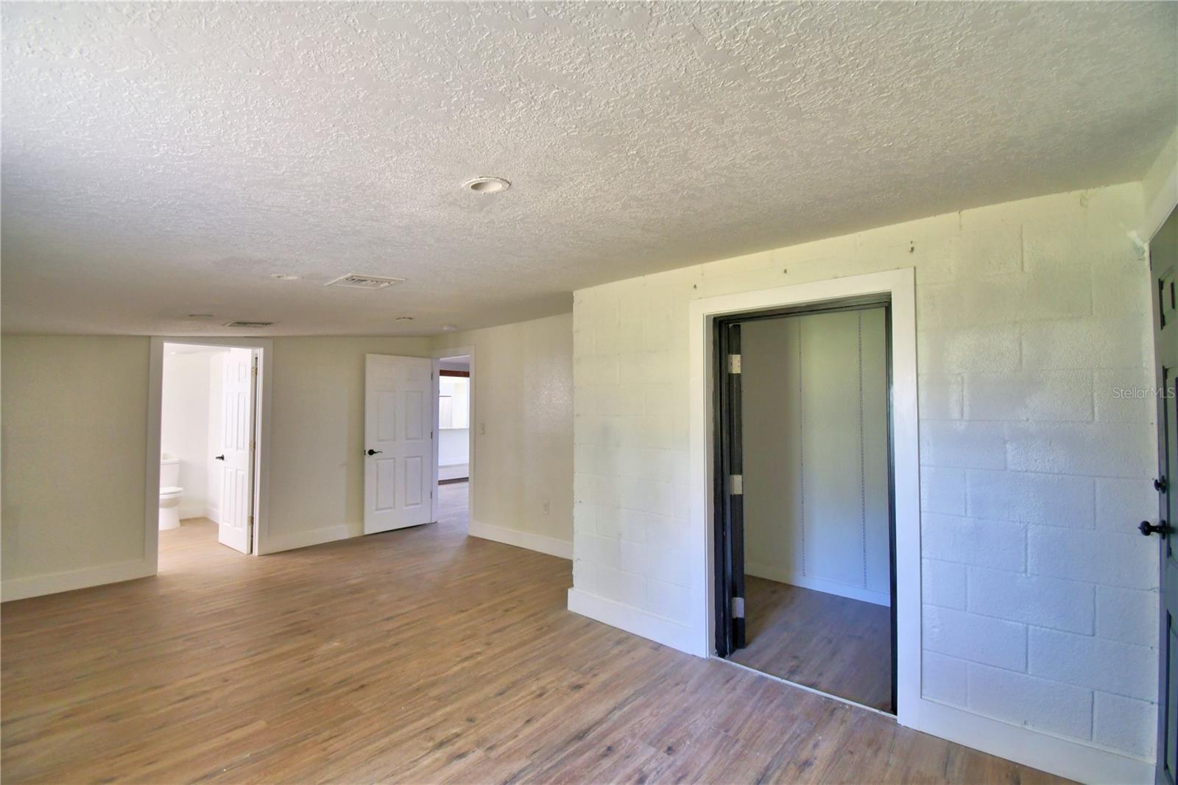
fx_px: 491
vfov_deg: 77.3
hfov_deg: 100.4
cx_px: 589
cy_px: 392
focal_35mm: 15
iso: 400
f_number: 4.5
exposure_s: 1/40
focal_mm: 10
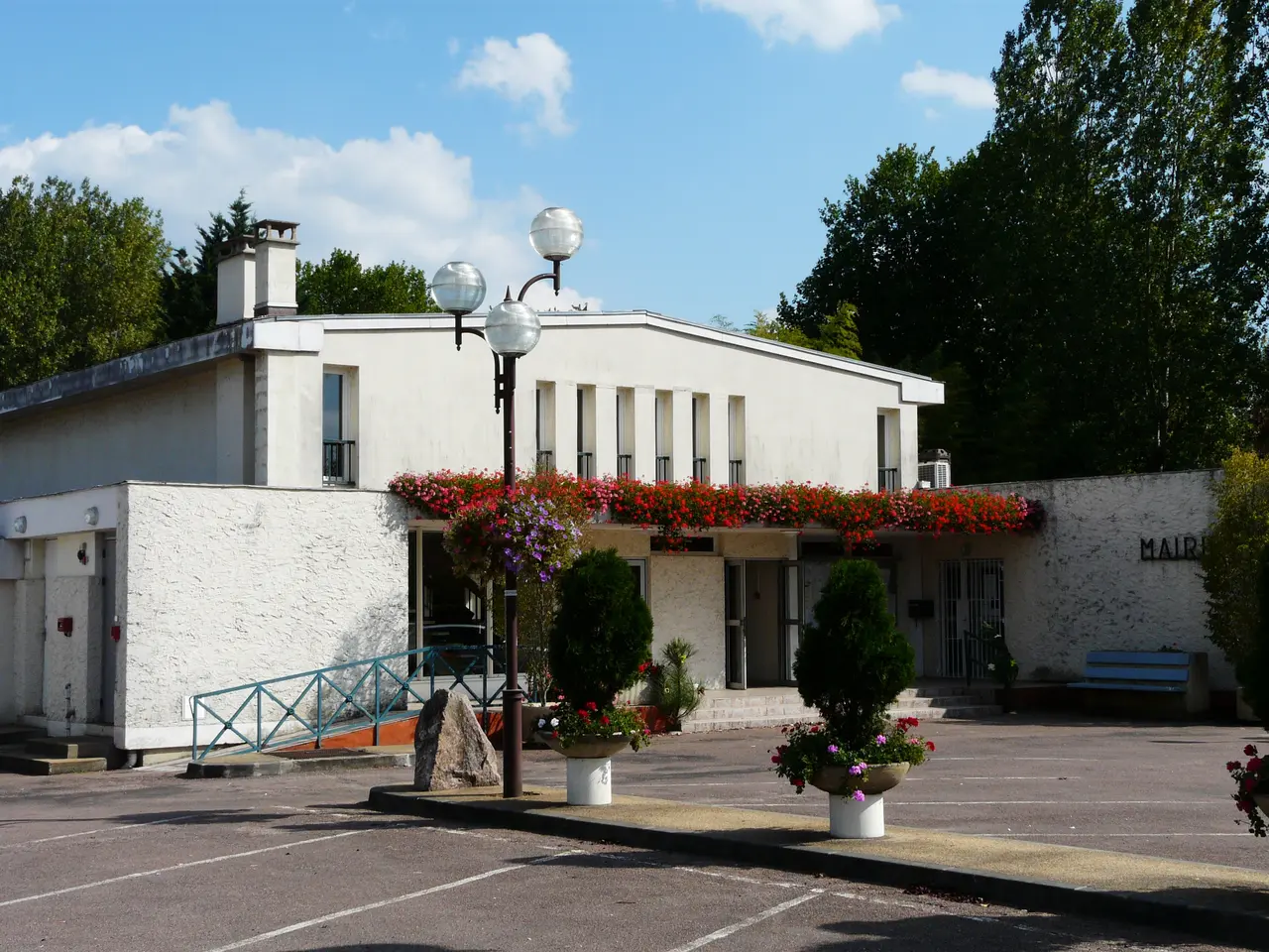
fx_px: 1796
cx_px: 634
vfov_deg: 29.7
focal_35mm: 49
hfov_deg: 38.9
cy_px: 476
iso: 100
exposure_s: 1/500
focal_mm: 8.1
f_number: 6.3
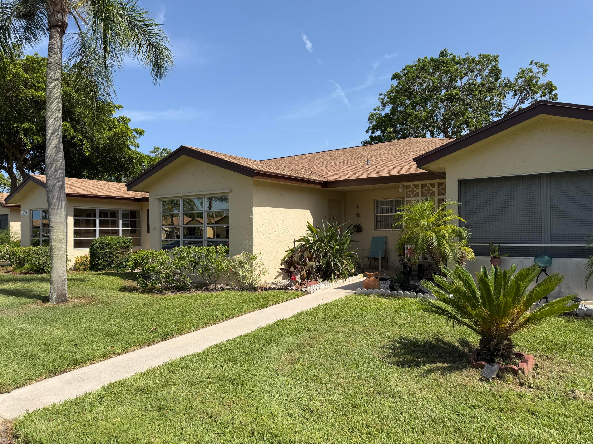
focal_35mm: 24
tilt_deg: +0.8
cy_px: 222
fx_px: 411
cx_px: 296
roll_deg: +0.9
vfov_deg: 56.8
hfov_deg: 71.6
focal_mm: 6.76
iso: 80
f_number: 1.78
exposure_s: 1/4167
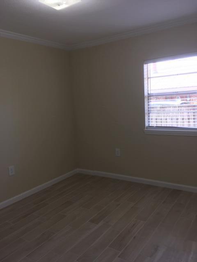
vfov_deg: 61.7
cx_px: 98
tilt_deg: -11.1
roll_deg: +4.5
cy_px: 131
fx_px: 220
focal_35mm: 29
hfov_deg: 48.2
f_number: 2.2
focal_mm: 4.15
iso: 25
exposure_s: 1/60
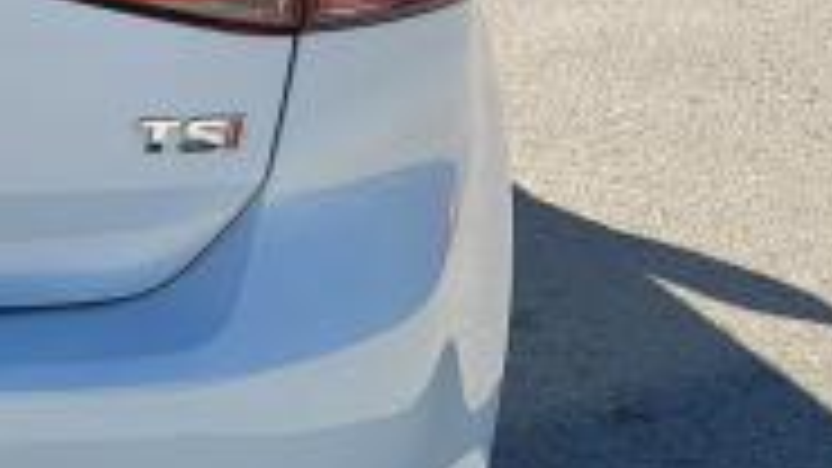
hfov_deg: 19.2
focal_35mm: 98
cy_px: -81
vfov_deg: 12.1
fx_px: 2162
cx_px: -400
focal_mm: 5.4
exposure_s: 1/1799
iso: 40
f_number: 1.8
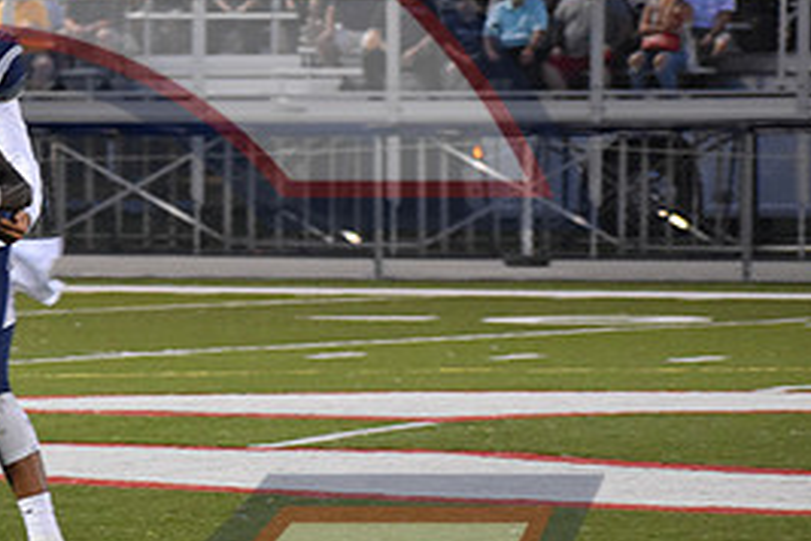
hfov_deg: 5.7
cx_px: -64
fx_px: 8064
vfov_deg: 3.8
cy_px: 351
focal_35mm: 358
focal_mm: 110
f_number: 4.8
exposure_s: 1/160
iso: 3200
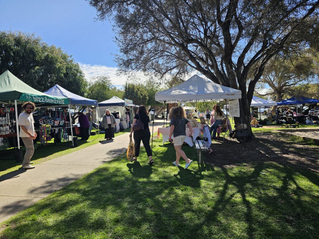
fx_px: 212
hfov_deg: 73.9
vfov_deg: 58.9
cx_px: 160
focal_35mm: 23
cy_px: 120
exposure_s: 1/452
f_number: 1.7
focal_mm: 6.3
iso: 10
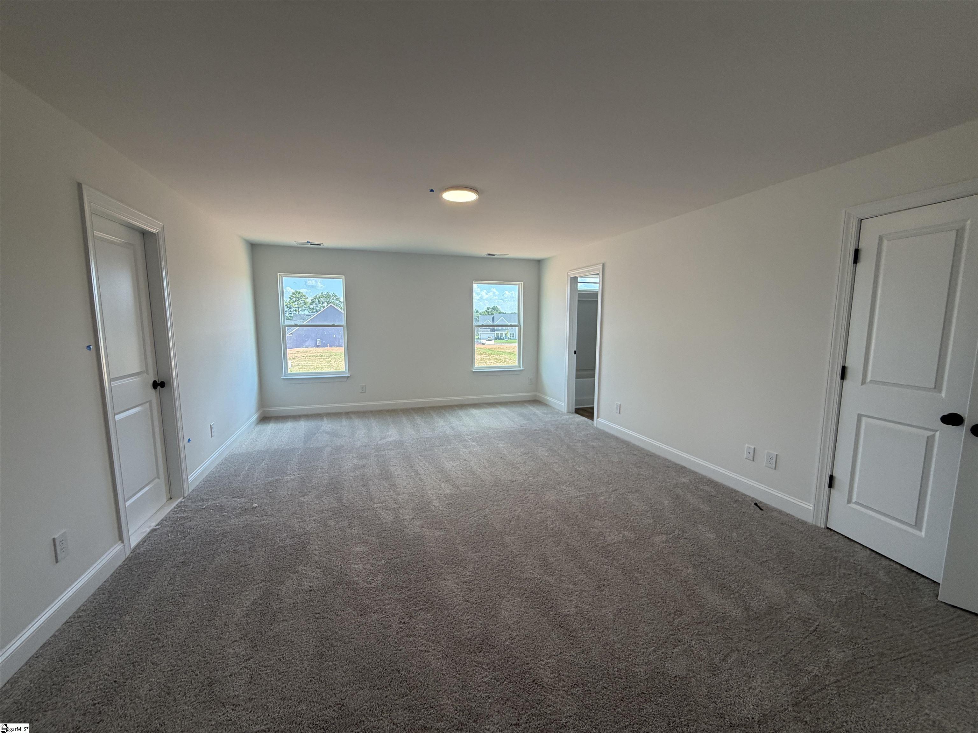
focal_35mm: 14
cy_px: 366
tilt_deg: -4.5
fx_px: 396
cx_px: 489
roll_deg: -1.0
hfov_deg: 102.1
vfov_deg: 85.7
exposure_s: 1/121
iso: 80
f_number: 2.2
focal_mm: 2.22
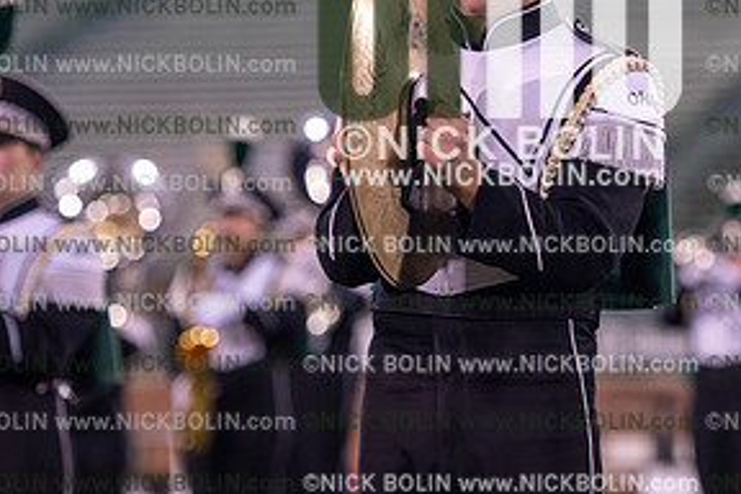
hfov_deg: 7.9
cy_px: 66
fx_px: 5392
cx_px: 499
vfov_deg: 5.2
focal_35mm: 262
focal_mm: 130
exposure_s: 1/1250
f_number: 2.8
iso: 2500
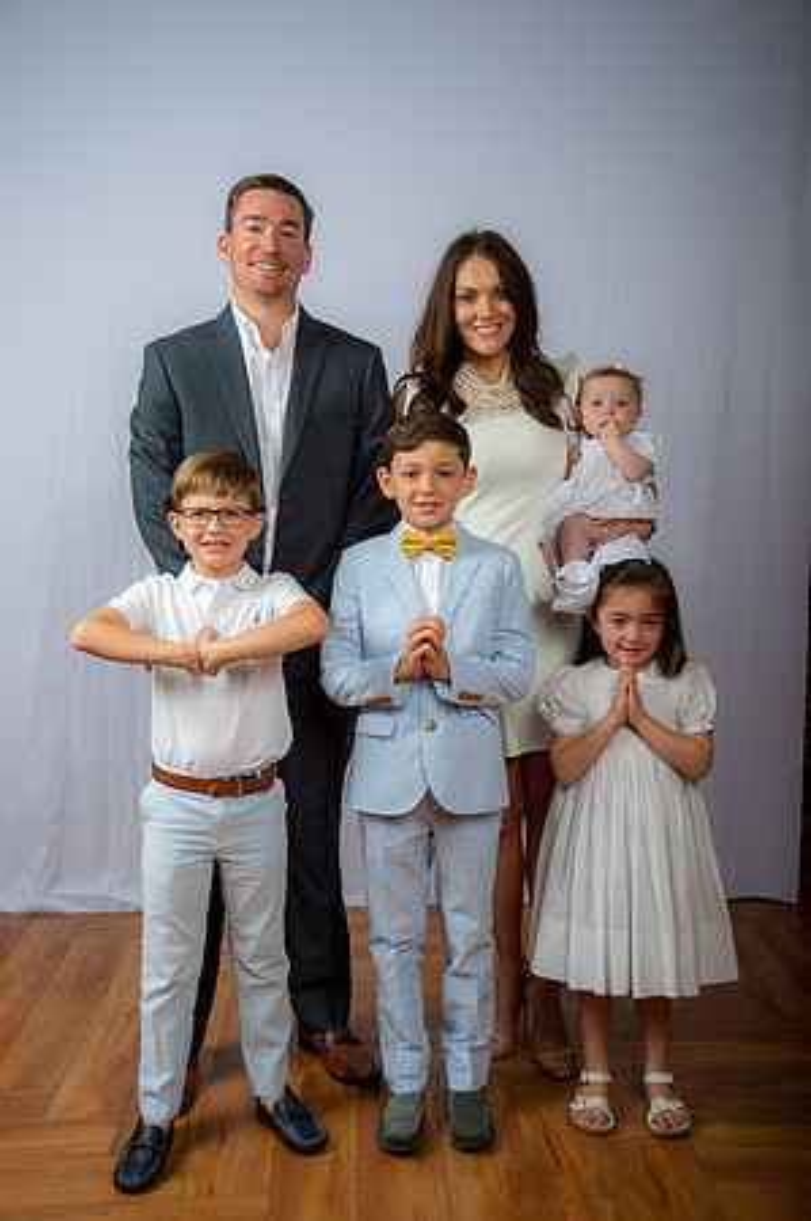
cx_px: 406
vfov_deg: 48.5
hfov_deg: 33.3
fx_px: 1355
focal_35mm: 40
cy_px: 610
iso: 250
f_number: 6.3
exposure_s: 1/200
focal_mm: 40
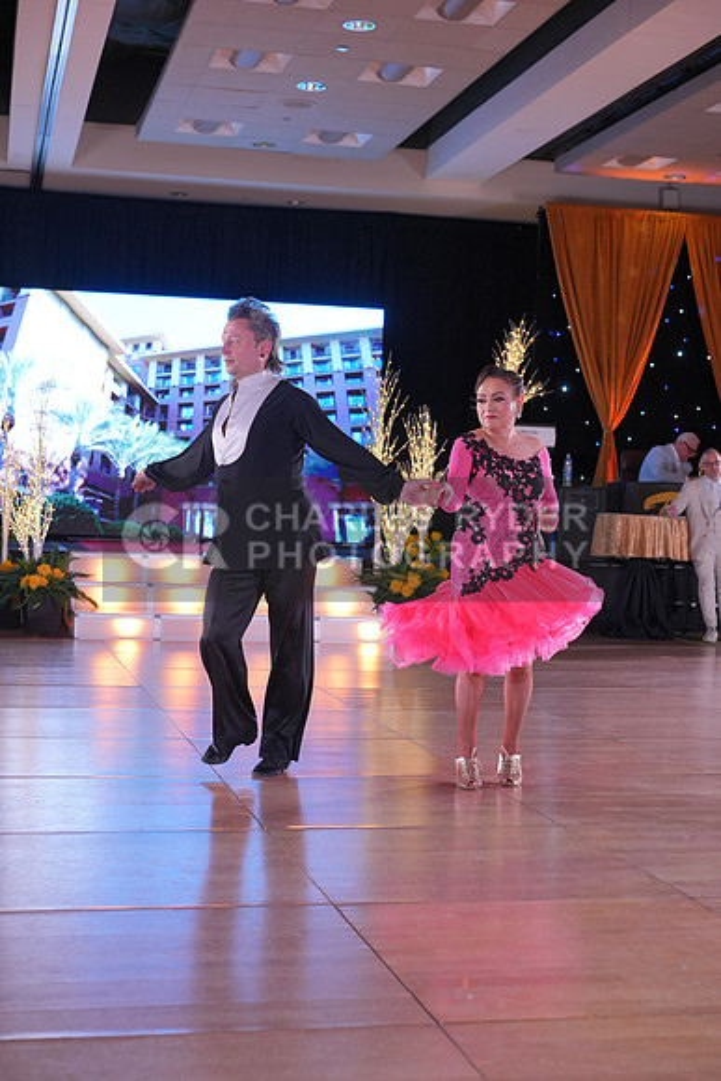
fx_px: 1621
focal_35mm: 54
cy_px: 540
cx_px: 360
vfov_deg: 36.9
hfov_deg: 25.1
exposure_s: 1/400
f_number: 4
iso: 2000
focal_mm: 54
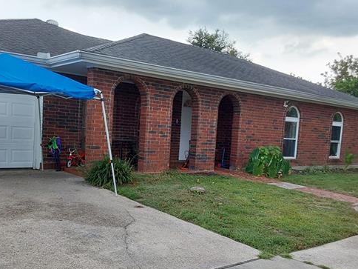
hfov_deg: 50.0
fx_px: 383
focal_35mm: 37
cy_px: 166
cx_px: 158
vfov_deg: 38.5
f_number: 1.9
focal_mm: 2.91
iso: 50
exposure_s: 1/310
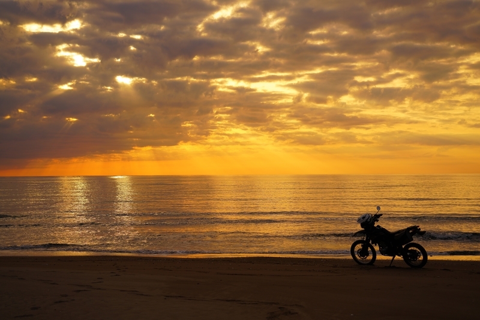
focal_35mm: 70
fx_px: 933
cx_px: 240
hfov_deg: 28.8
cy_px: 160
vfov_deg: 19.4
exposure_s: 1/500
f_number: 5.6
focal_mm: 70
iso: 100
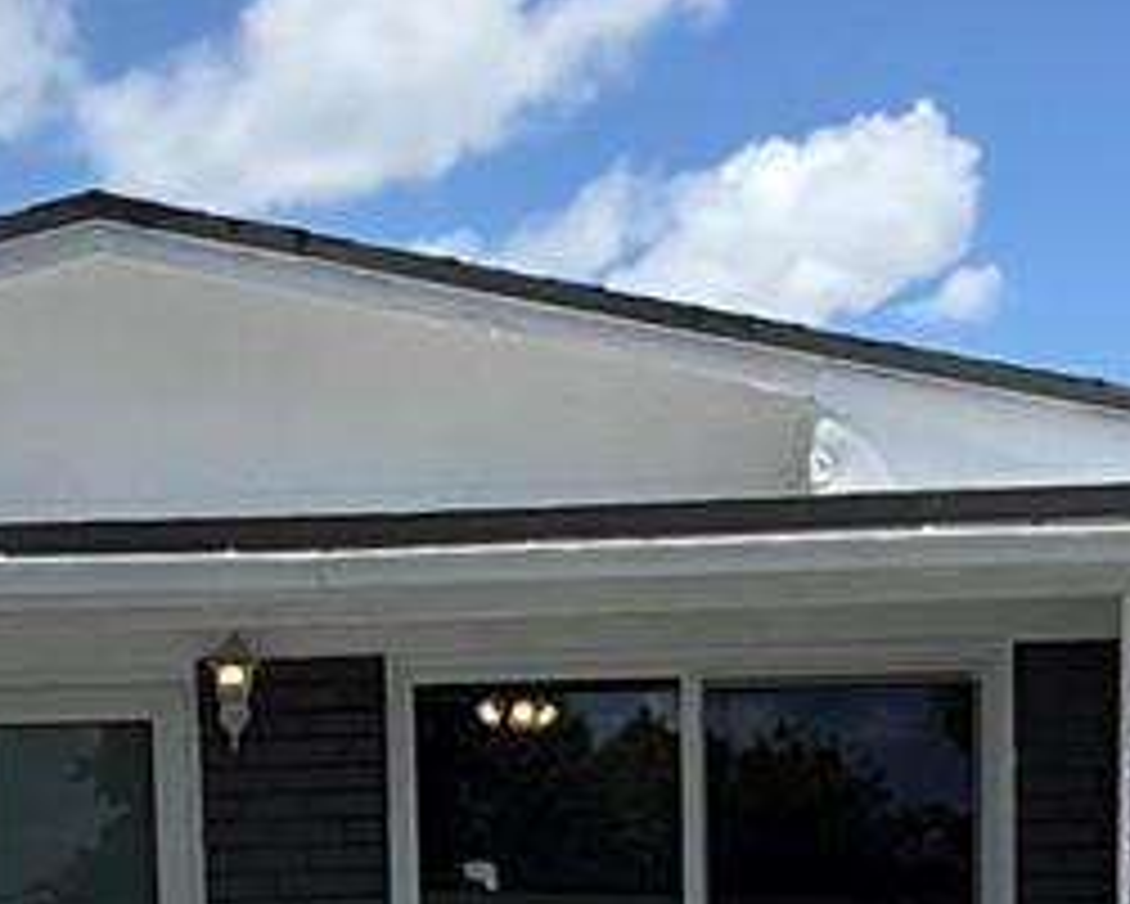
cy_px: 1322
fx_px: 2911
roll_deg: +1.5
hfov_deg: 21.9
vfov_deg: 16.3
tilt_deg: -6.0
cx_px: 455
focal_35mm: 87
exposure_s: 1/2320
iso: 50
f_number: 2.2
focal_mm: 2.22
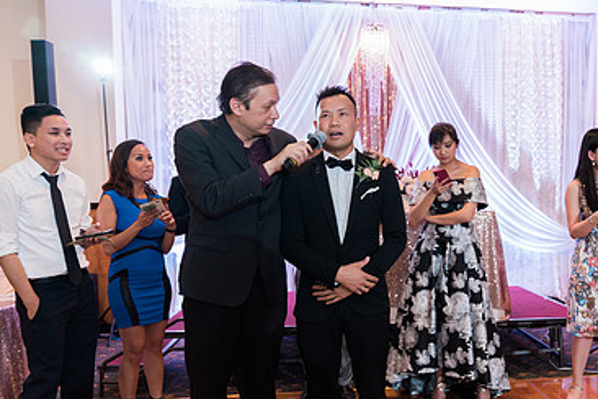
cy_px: 248
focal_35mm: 38
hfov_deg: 49.0
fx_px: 631
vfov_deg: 34.9
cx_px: 438
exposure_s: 1/160
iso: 1000
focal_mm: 24
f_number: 2.8
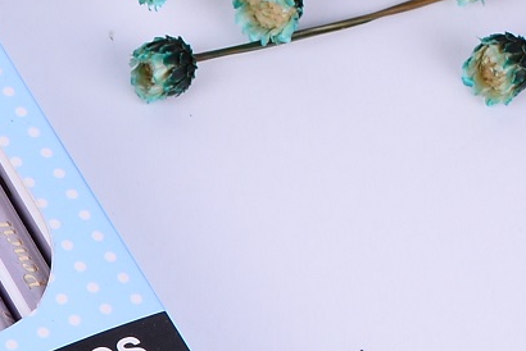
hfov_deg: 4.6
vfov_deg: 3.1
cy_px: 696
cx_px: -480
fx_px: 6433
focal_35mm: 440
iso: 100
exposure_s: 1/125
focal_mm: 60
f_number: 13
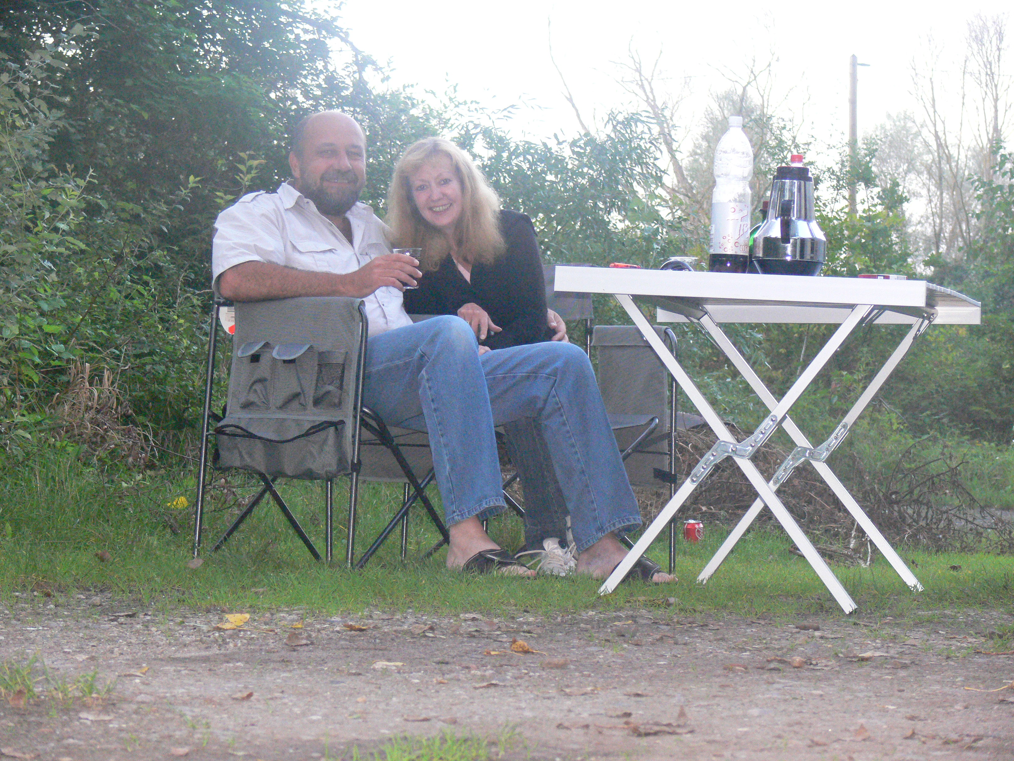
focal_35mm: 111
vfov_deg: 13.3
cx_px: 507
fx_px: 3252
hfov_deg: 17.7
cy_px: 380
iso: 400
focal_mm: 23.5
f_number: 3.6
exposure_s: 1/30
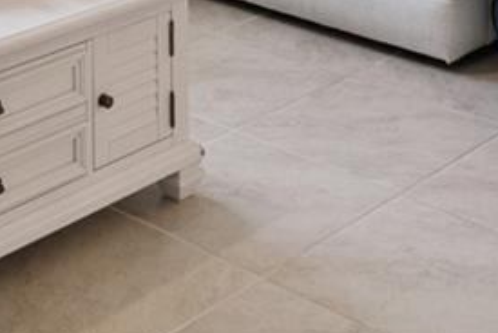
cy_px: -456
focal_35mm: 93
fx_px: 1288
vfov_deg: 12.0
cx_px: 127
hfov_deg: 21.7
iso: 640
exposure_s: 1/50
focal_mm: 16
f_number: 9
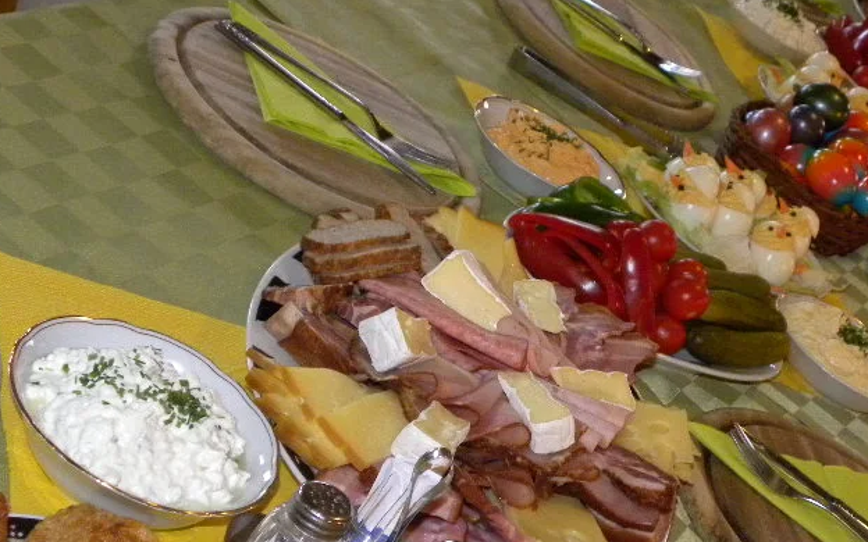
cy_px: 364
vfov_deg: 16.3
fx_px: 1892
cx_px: 524
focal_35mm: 80
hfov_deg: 25.8
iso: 400
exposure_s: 1/30
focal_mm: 8.2
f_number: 3.2
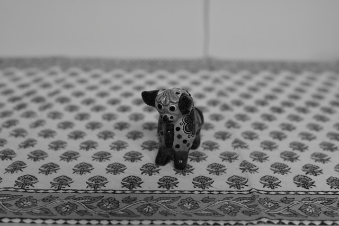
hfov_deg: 39.6
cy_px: 113
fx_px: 471
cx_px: 170
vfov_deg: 27.0
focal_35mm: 50
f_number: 4
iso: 1600
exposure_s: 1/250
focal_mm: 50
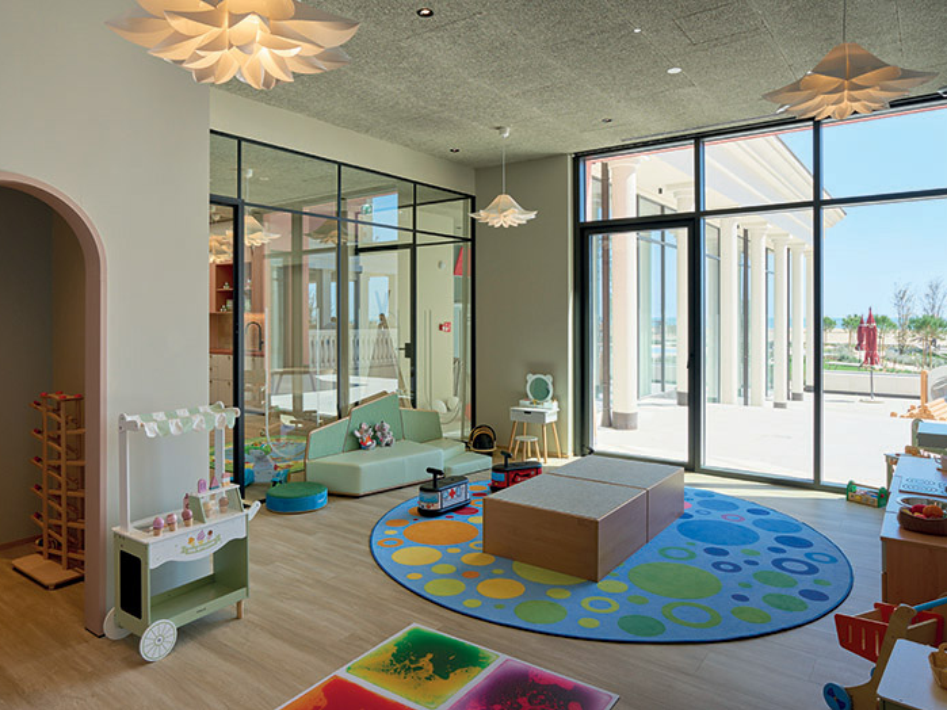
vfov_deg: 61.1
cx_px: 457
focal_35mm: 22
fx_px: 602
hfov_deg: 76.4
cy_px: 350
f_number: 9
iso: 100
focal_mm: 20
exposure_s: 1/400
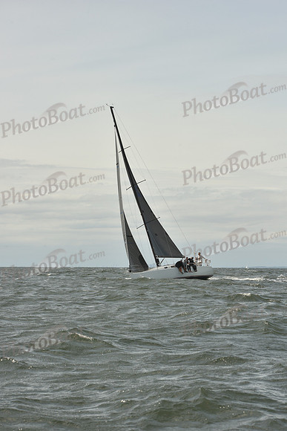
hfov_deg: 14.4
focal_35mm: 95
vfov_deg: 21.5
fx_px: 1135
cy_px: 216
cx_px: 144
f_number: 10
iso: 250
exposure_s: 1/800
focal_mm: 95
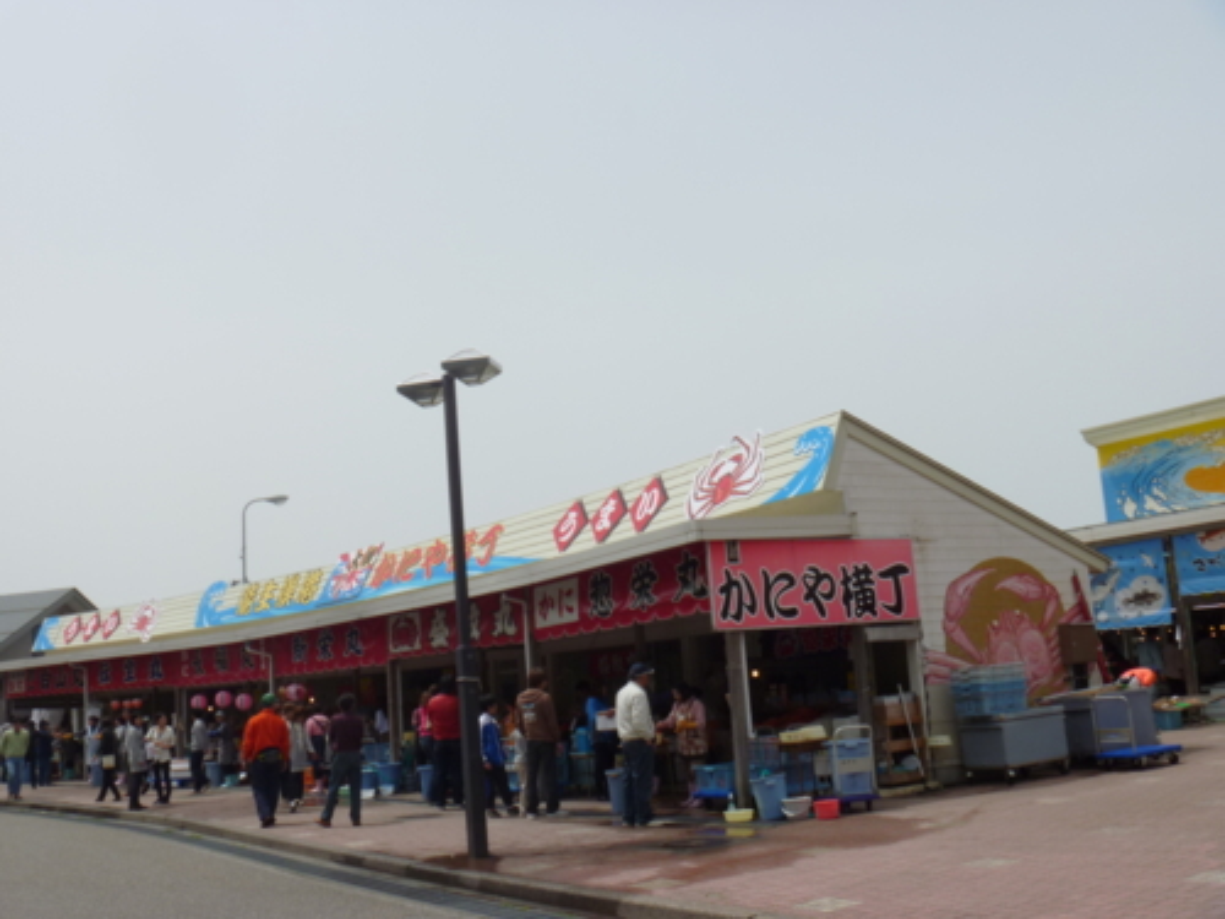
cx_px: 612
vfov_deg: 40.7
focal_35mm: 35
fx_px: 1239
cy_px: 460
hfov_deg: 52.6
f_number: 5.6
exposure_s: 1/500
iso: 80
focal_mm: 6.3
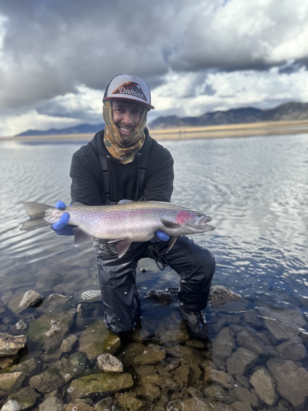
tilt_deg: -14.1
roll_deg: +1.6
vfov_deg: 71.6
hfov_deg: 56.8
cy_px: 206
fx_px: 285
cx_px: 154
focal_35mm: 24
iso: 80
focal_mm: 6.76
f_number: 1.78
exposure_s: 1/1869
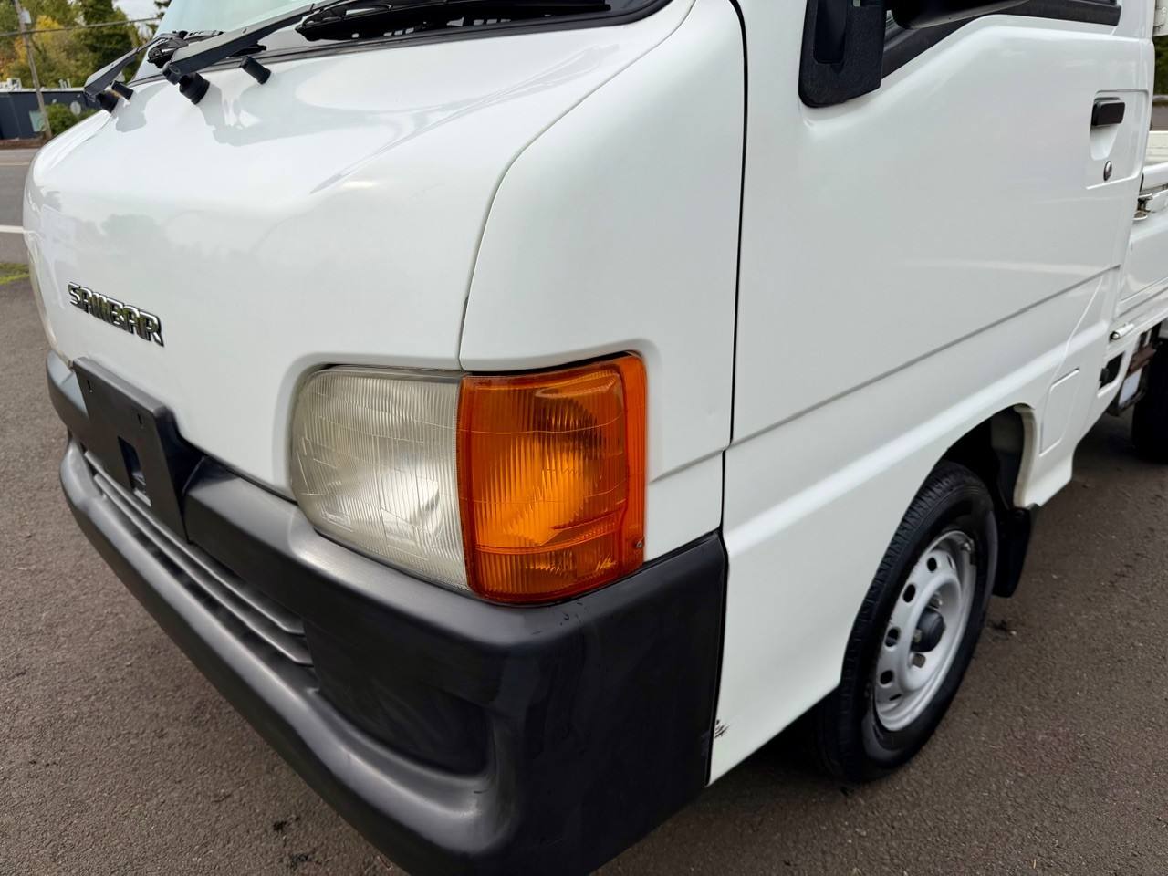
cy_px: 438
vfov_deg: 56.8
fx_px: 810
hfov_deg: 71.6
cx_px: 584
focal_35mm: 24
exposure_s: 1/2801
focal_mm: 6.76
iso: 80
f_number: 1.78
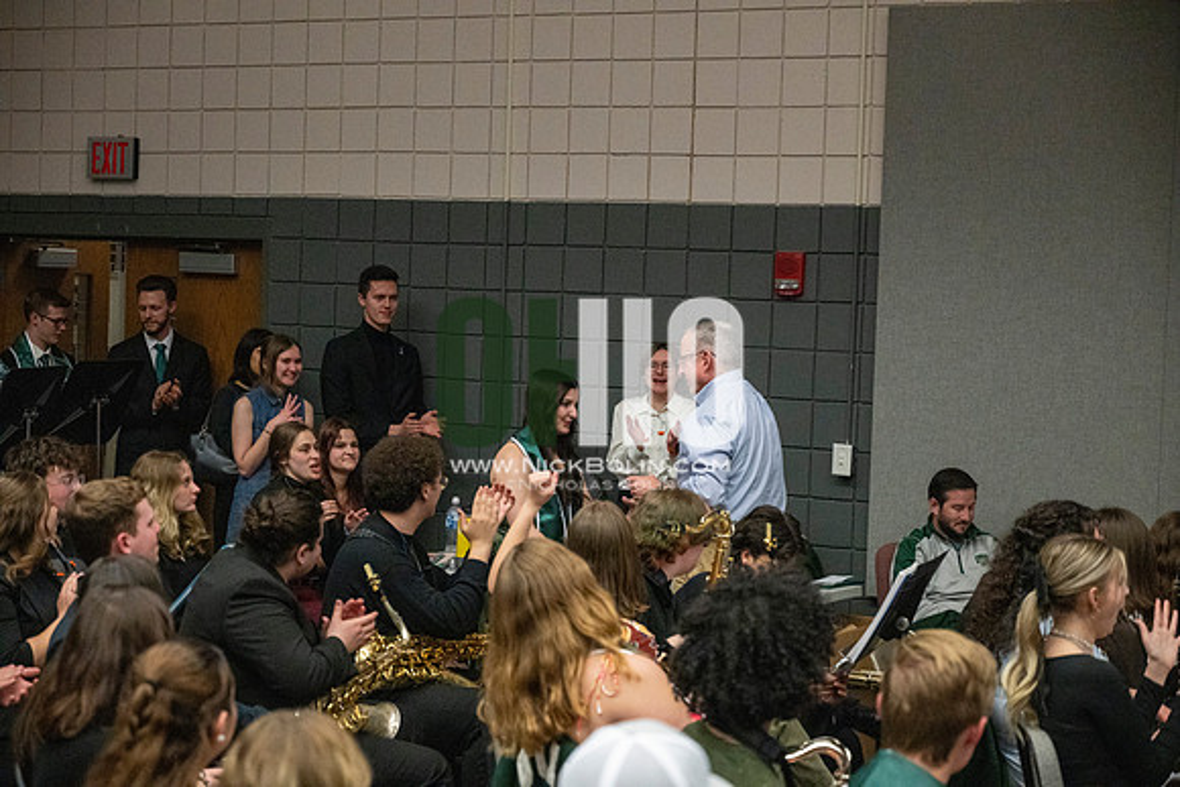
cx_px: 590
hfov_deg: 28.8
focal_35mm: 70
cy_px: 394
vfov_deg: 19.5
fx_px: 2295
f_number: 4
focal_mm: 70
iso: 10000
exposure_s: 1/500
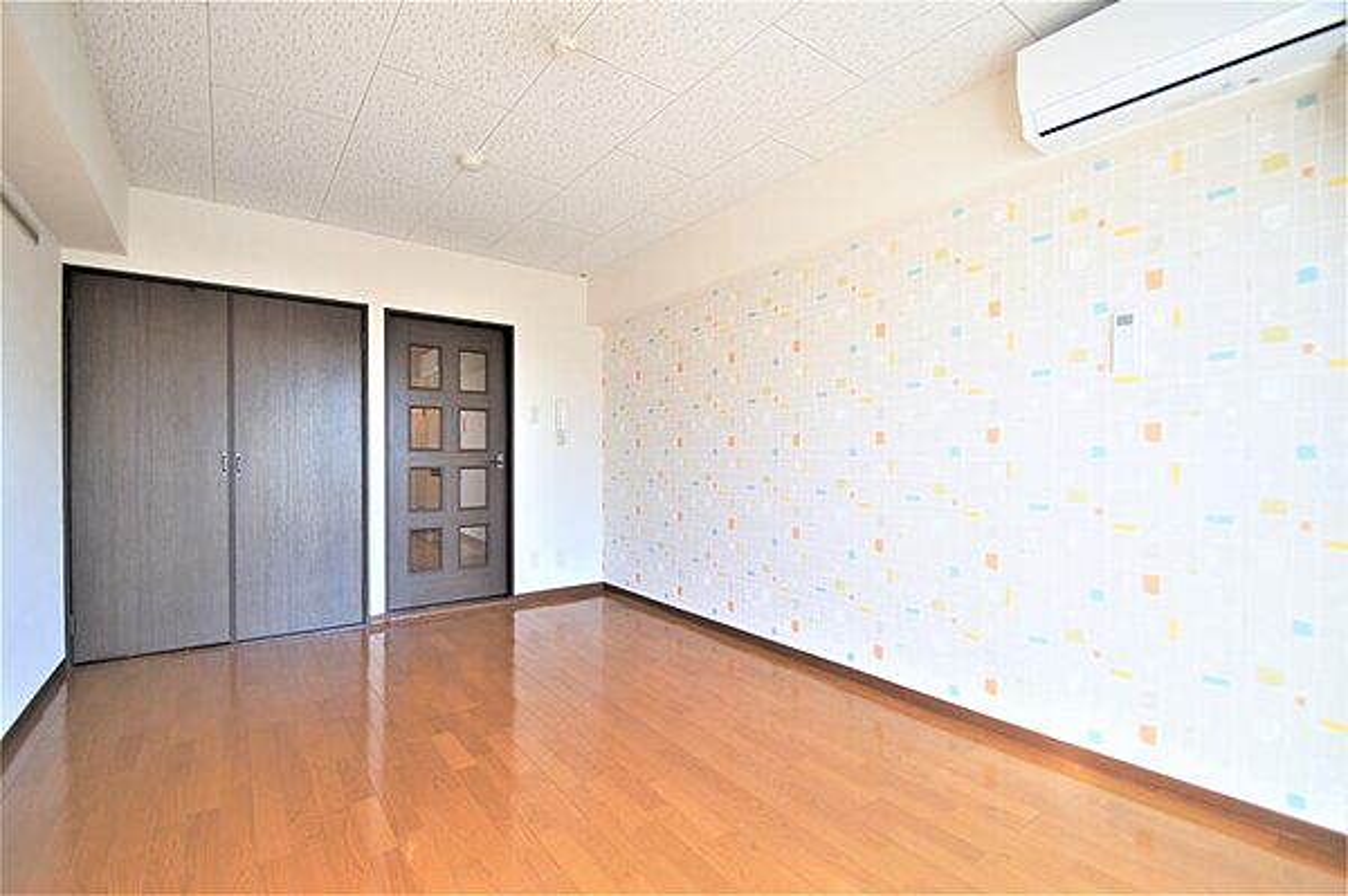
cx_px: 674
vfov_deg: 77.2
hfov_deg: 100.4
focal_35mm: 15
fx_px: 561
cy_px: 448
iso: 100
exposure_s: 1/40
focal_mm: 10
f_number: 4
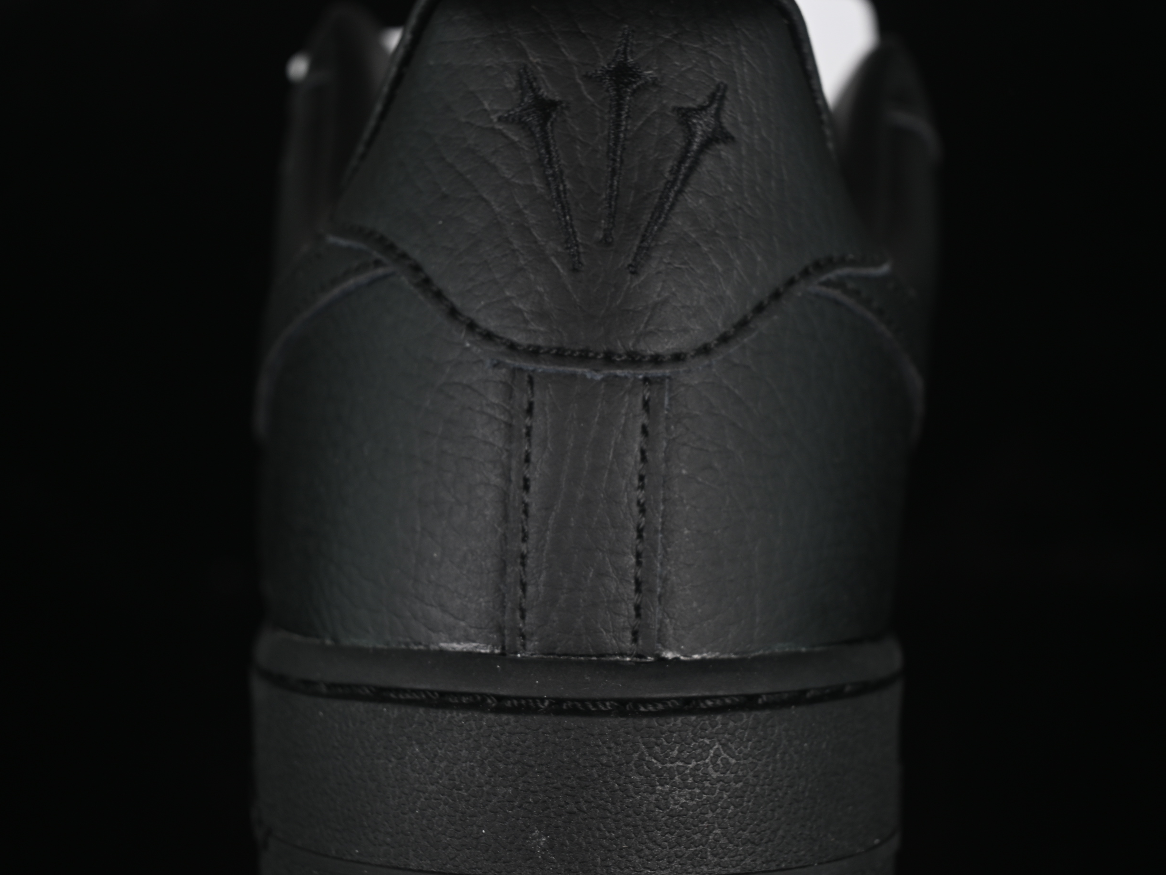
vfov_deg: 18.0
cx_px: 592
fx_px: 2762
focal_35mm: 82
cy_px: 440
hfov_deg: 23.8
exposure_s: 1/40
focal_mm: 50
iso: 160
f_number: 6.3
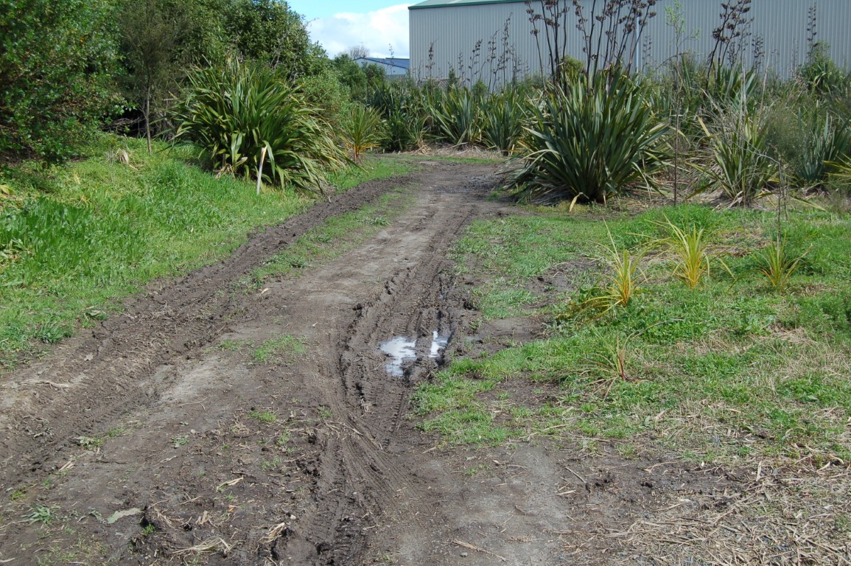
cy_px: 283
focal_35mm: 48
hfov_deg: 41.1
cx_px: 426
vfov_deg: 28.0
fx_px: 1134
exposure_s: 1/250
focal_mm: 32
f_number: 8
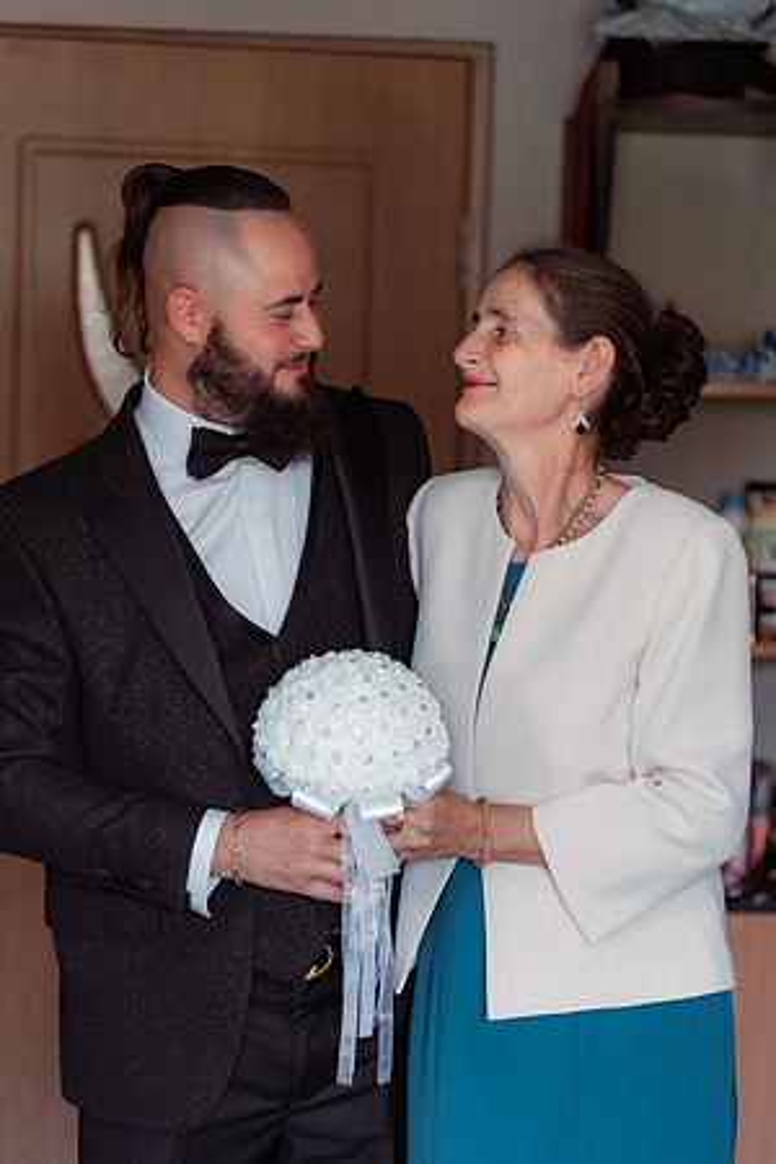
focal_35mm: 90
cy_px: 582
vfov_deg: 22.6
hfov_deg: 15.2
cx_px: 388
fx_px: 2910
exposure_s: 1/250
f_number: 3.2
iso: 1600
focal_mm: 90
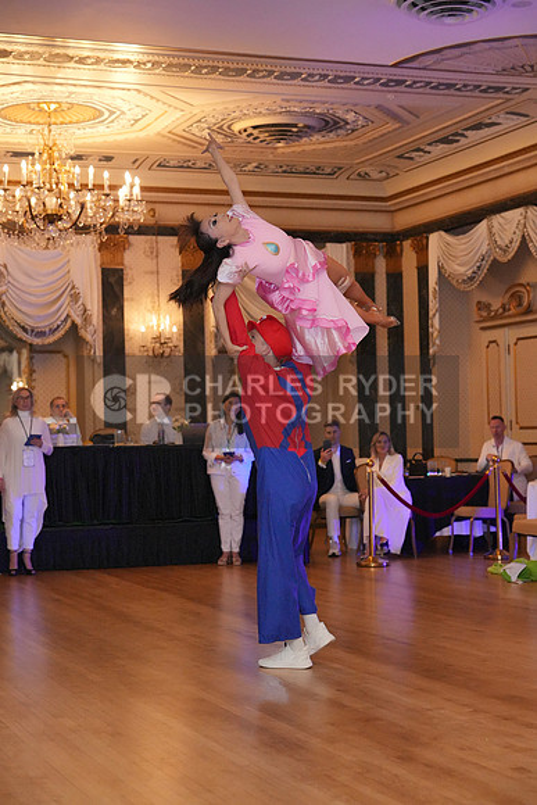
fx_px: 1409
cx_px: 268
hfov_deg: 21.6
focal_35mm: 63
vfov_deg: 31.9
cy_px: 402
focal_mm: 63
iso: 8000
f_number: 3.2
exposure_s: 1/250
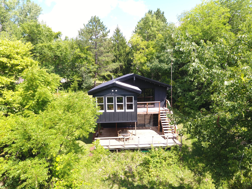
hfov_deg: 81.7
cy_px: 94
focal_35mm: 20
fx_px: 146
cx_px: 126
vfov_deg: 66.0
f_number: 2.8
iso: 100
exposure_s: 1/211
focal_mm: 3.61
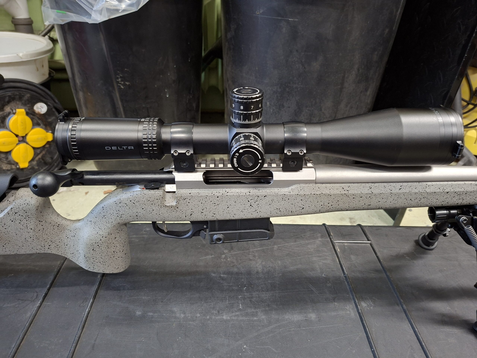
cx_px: 238
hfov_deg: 73.9
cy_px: 179
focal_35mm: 23
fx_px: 317
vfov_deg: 58.9
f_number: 1.8
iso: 400
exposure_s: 1/25
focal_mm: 5.54
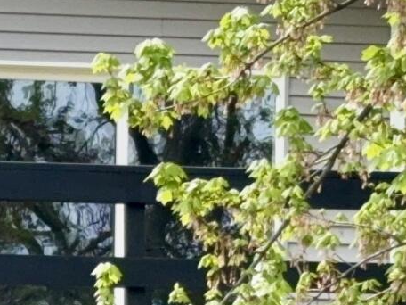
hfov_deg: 6.2
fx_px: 3706
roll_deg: -0.5
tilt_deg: +7.0
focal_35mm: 316
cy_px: 530
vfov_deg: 4.7
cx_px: -164
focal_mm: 6.76
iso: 64
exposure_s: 1/1366
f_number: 1.78
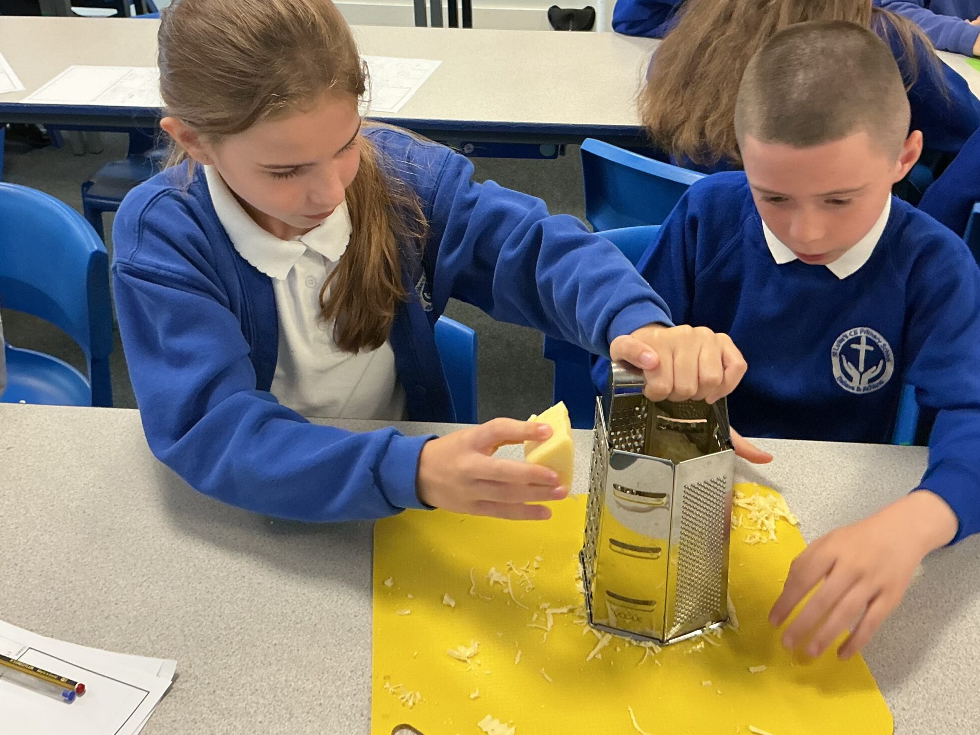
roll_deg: +1.2
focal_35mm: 38
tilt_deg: -32.4
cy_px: 324
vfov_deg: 37.7
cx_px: 517
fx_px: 1076
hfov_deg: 49.0
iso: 125
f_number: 1.8
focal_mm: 3
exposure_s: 1/60
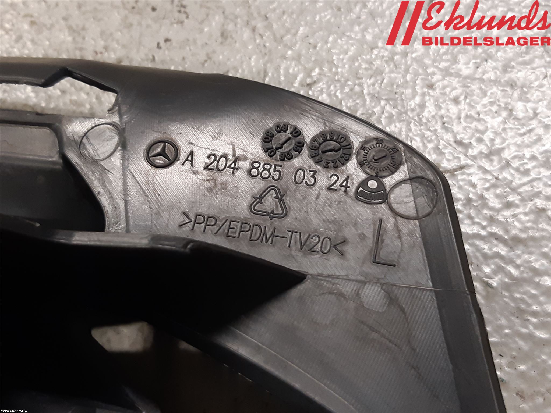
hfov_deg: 67.3
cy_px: 206
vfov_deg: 53.1
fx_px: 414
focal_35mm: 26
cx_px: 276
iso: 160
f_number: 1.7
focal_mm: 3.93
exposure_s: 1/60
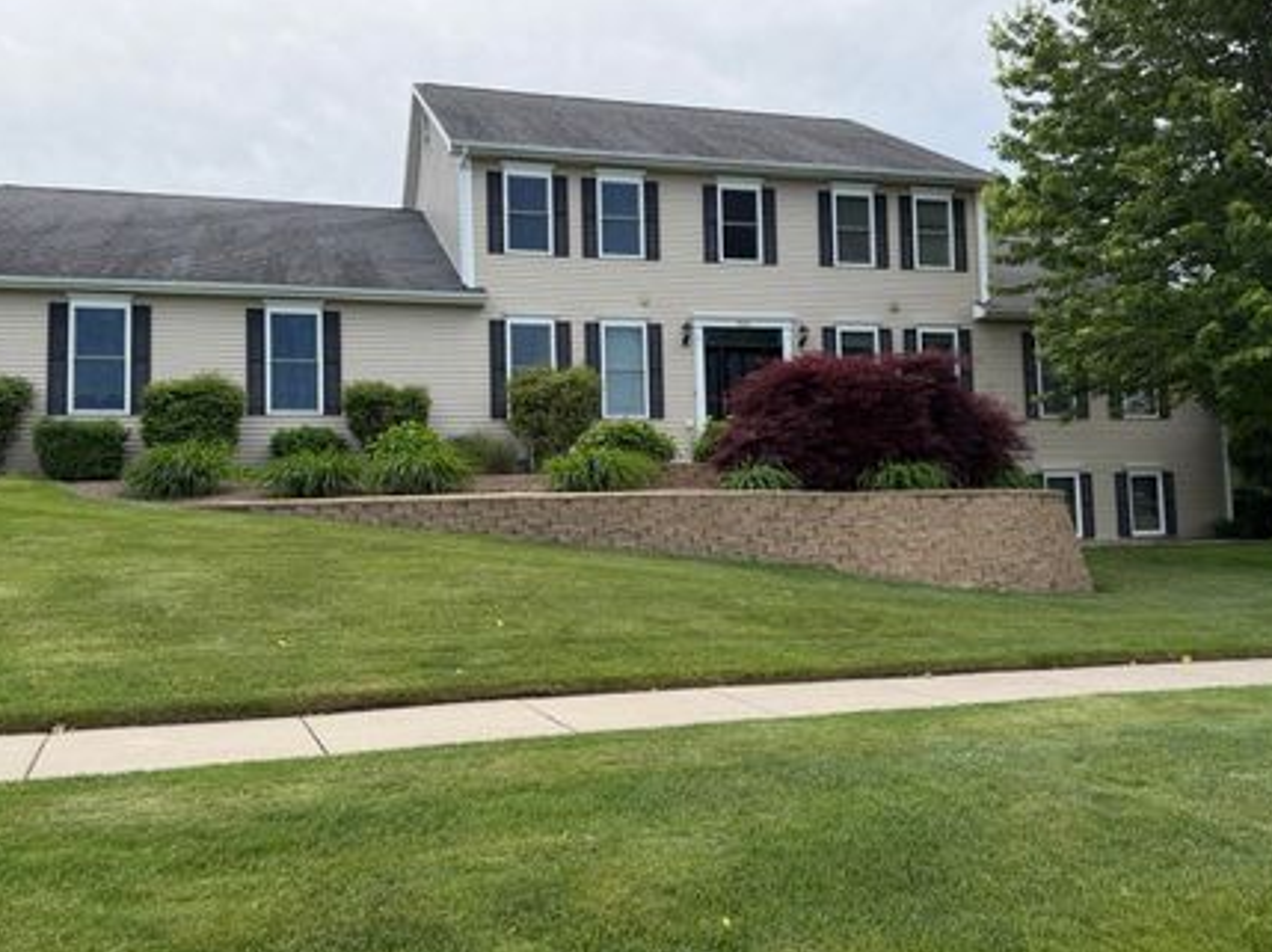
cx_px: 581
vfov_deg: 49.6
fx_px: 1028
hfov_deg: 63.4
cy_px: 426
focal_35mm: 28
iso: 80
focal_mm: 6.76
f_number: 1.78
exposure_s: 1/1949
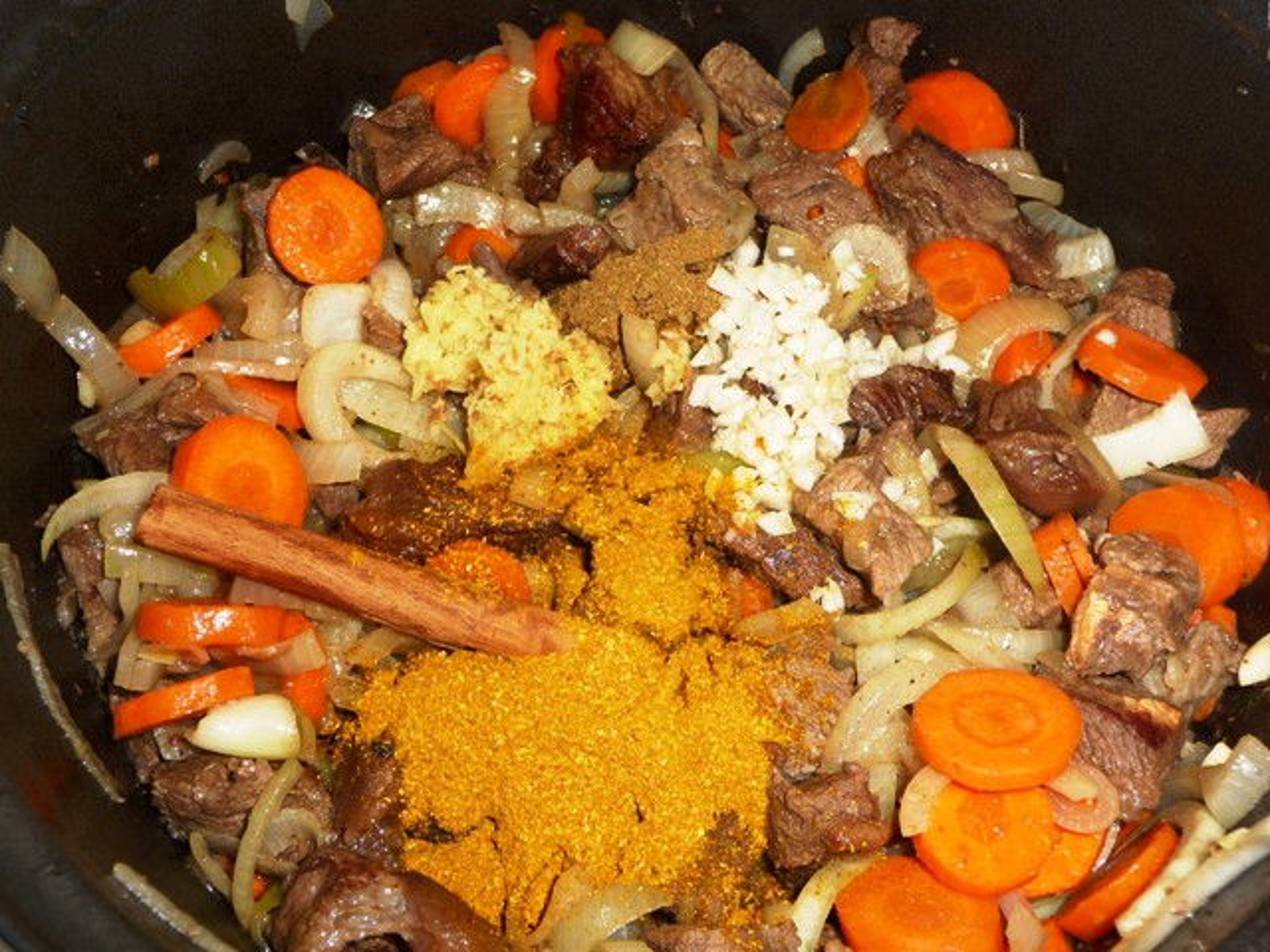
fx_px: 1321
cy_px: 476
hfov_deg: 51.4
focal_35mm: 36
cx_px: 635
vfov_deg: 39.7
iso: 100
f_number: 3.7
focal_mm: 6
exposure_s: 1/30
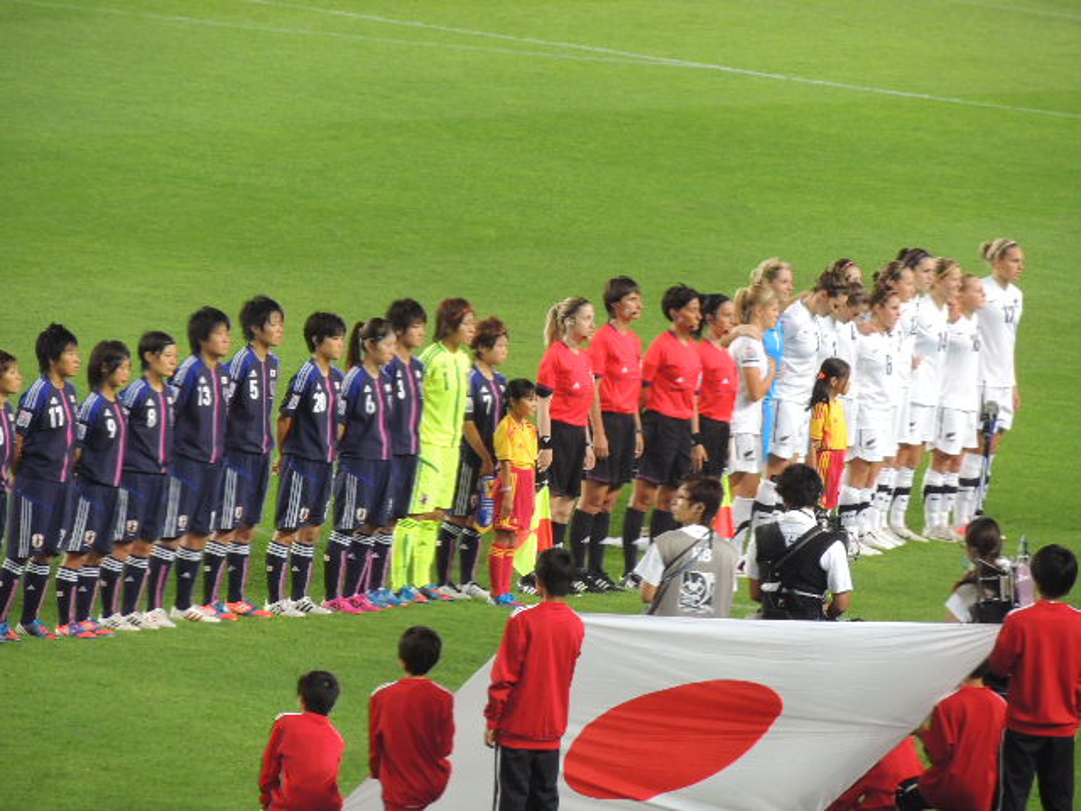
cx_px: 540
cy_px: 406
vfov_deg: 3.0
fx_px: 15614
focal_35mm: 500
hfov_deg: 4.0
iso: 450
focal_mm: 89.1
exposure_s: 1/60
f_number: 4.9
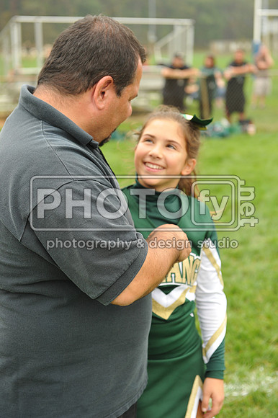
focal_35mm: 62
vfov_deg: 32.4
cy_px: 209
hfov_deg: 21.9
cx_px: 139
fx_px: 719
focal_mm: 62
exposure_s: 1/1000
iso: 800
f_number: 4
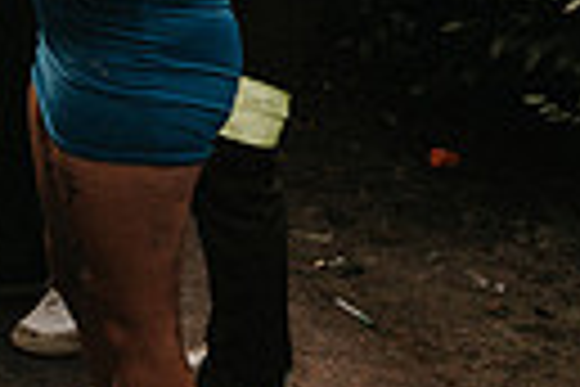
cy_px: -398
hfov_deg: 14.3
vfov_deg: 10.4
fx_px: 1949
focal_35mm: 121
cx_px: -556
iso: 100
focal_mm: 24
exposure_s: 1/400
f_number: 2.8
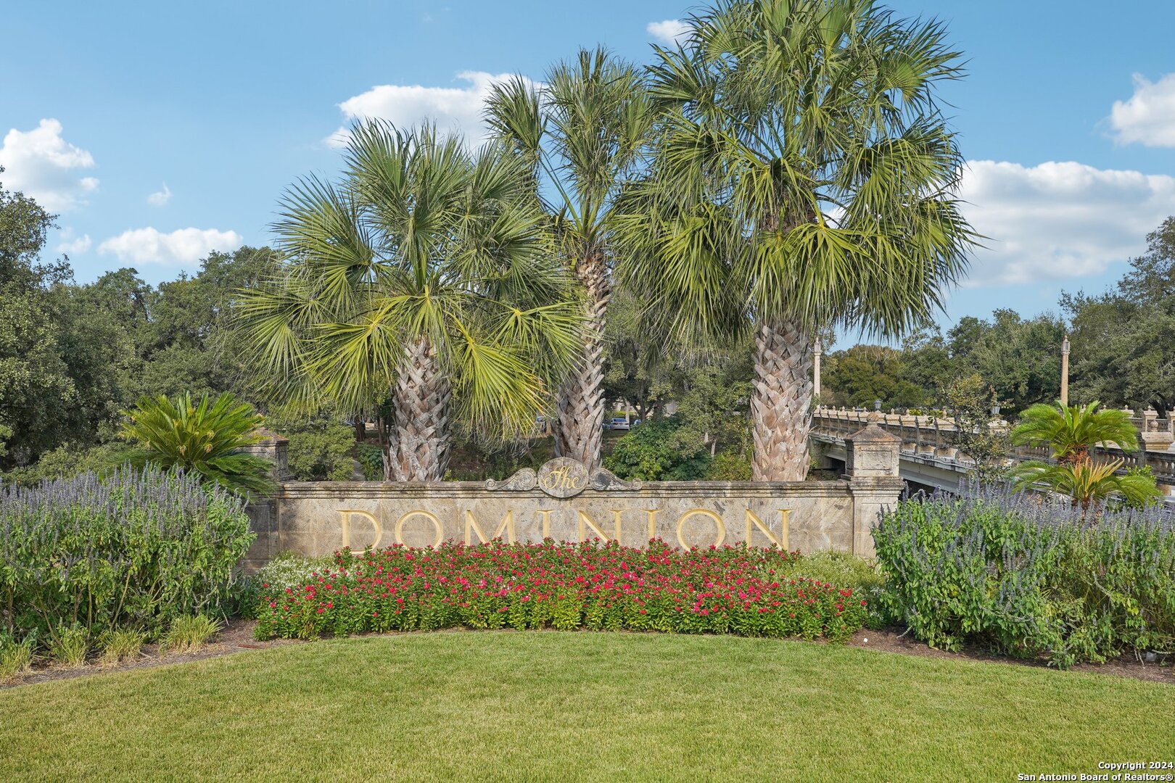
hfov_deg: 54.4
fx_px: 1142
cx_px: 588
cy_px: 392
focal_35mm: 35
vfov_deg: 37.9
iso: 100
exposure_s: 1/125
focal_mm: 35
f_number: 8
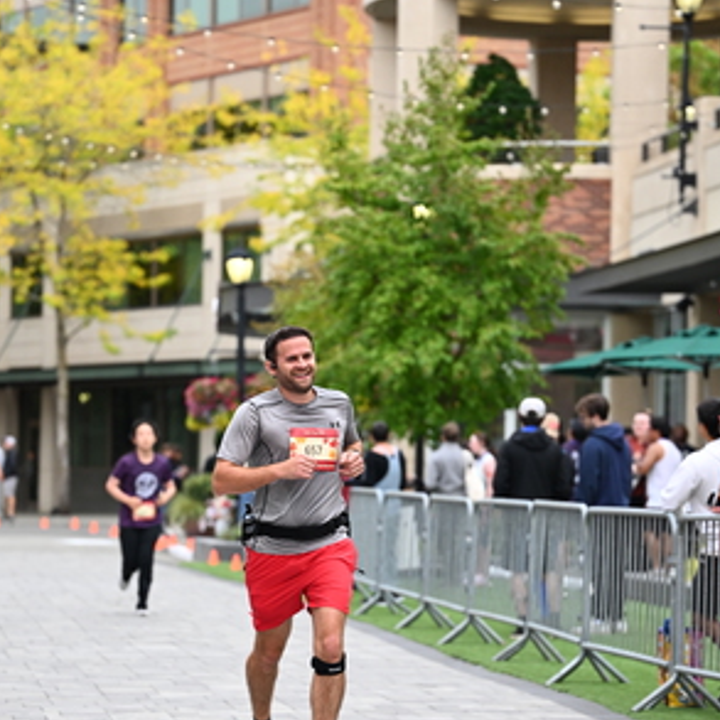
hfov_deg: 11.9
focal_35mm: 147
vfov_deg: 11.9
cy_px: 462
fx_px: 3459
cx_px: 362
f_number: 2.8
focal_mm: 92
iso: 640
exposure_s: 1/2000
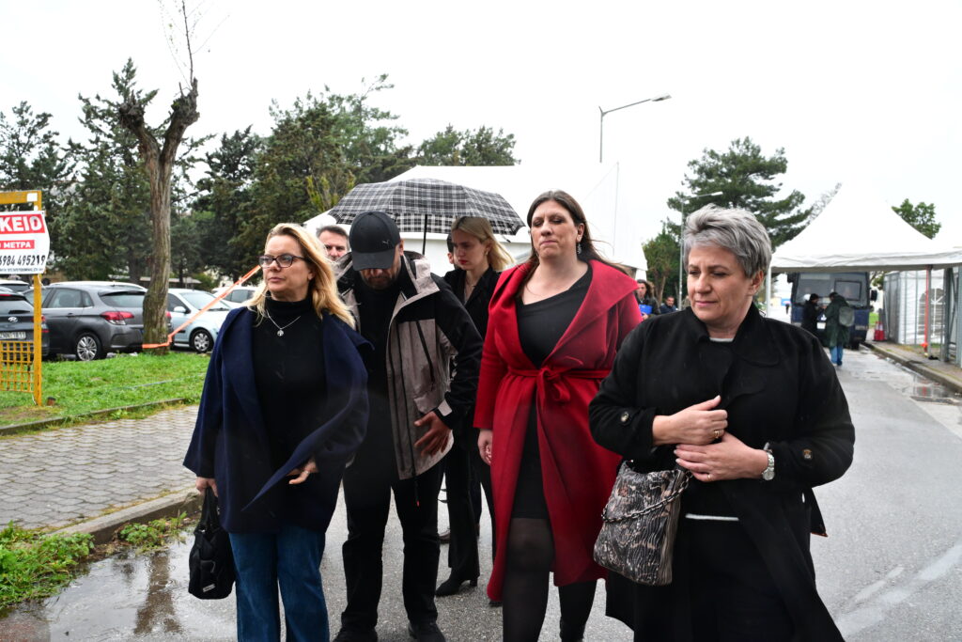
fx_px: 802
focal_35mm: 30
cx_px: 481
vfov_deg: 43.6
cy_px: 321
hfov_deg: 61.9
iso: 2500
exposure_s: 1/400
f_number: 5.6
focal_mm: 30
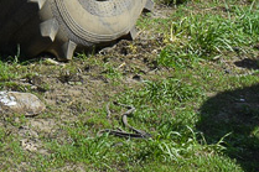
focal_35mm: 198
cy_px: -252
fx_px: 1422
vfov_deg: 6.6
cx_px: -415
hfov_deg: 9.1
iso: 200
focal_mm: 23
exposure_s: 1/800
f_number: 6.3
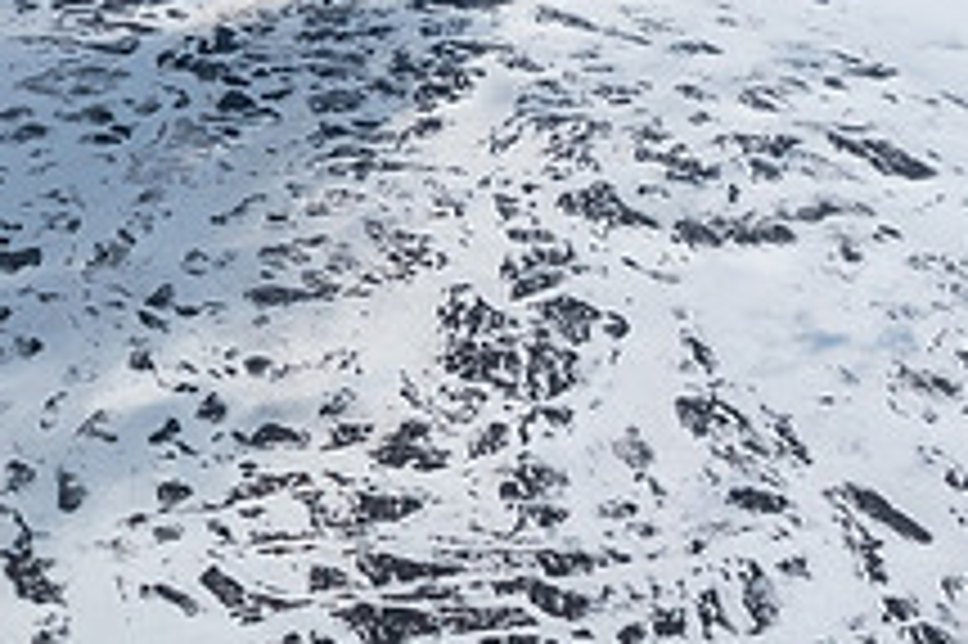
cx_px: 270
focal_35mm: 62
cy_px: -169
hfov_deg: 31.9
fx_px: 1666
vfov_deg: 20.2
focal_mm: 23
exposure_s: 1/3200
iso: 500
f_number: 8
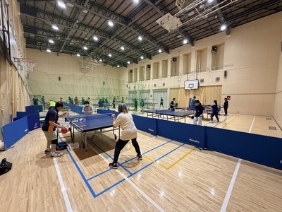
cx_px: 141
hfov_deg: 102.1
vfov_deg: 85.7
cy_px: 106
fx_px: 114
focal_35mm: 14
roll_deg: -1.2
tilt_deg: -6.6
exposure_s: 1/100
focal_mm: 2.22
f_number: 2.2
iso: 250
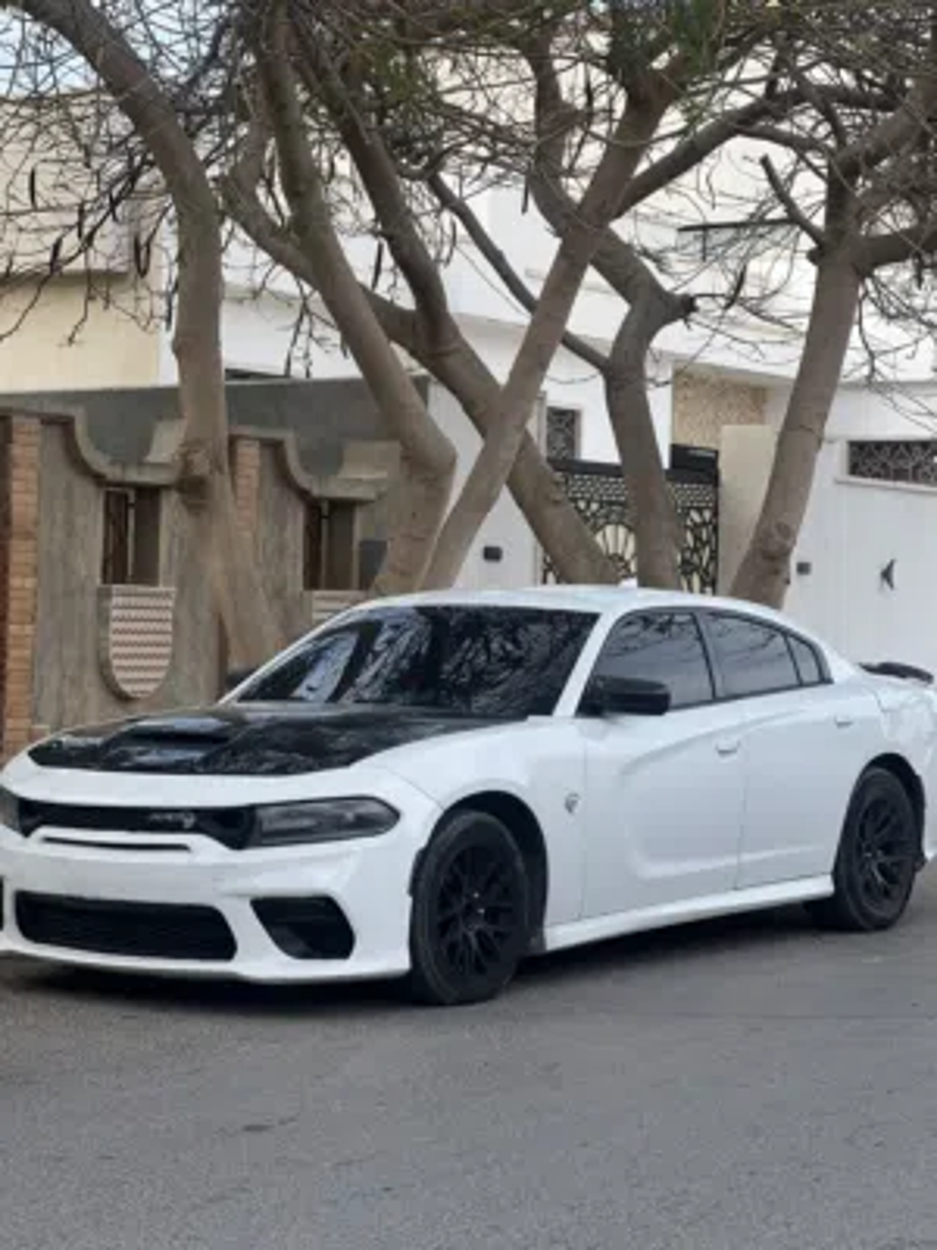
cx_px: 468
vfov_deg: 25.3
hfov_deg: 19.1
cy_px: 625
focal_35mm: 77
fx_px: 2779
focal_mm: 9
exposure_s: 1/219
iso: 25
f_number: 2.8
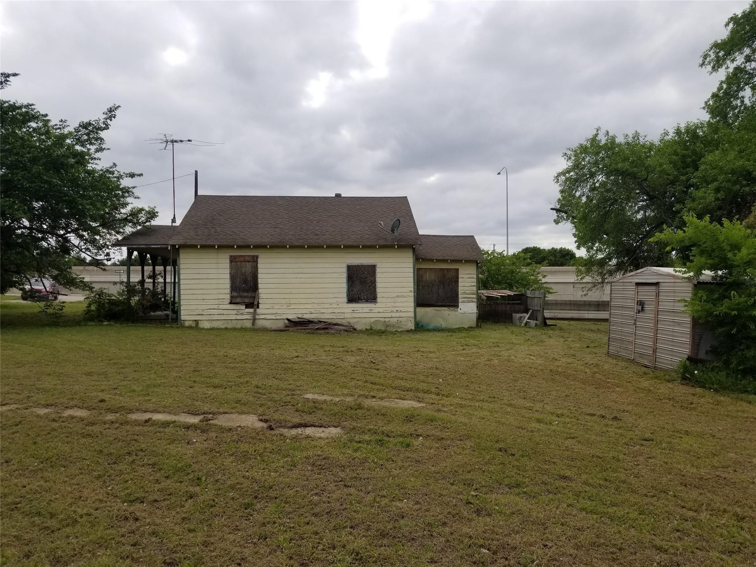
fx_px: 568
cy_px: 284
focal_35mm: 26
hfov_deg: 67.3
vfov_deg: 53.1
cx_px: 378
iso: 50
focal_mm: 4.3
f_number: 1.7
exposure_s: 1/2144
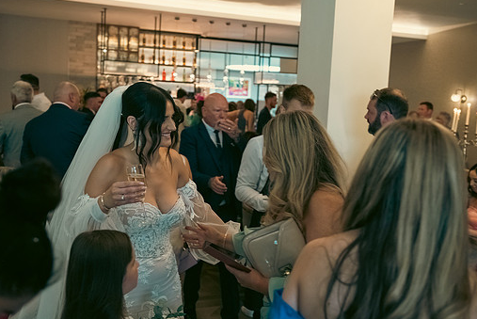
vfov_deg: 33.5
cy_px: 164
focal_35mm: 40
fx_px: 530
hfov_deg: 48.4
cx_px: 230
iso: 2000
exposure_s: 1/160
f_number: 3.5
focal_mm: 35
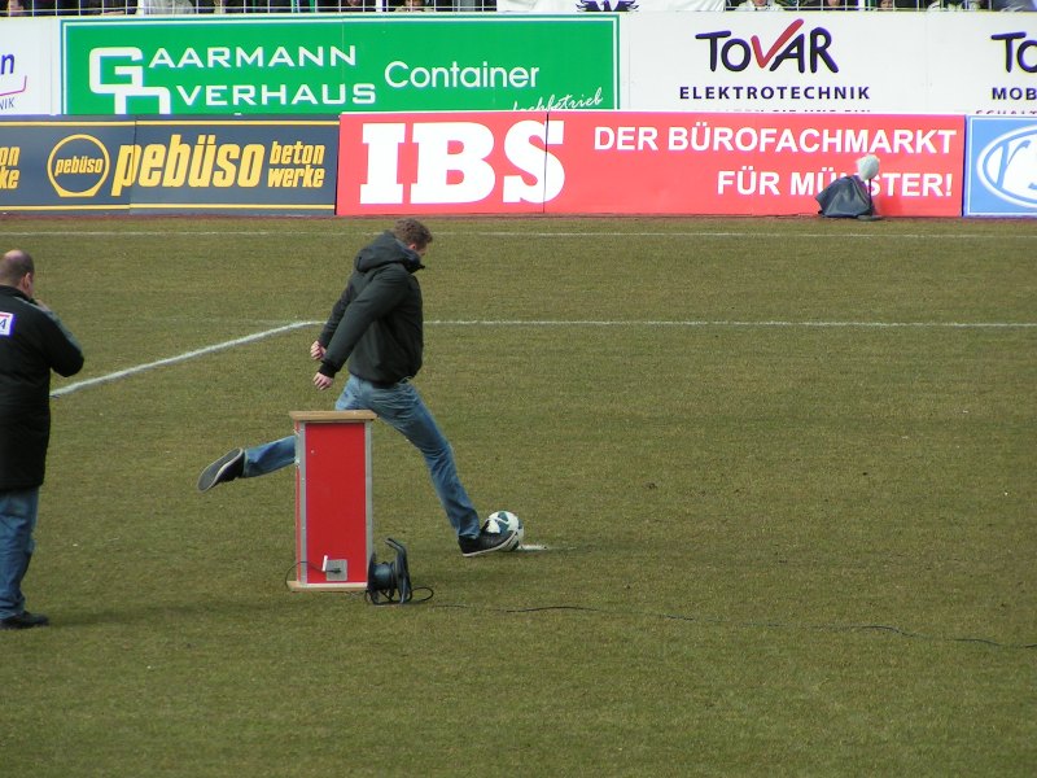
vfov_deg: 5.0
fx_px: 8897
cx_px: 518
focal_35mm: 297
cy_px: 389
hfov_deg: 6.7
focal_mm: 45.4
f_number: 4.5
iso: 50
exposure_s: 1/500
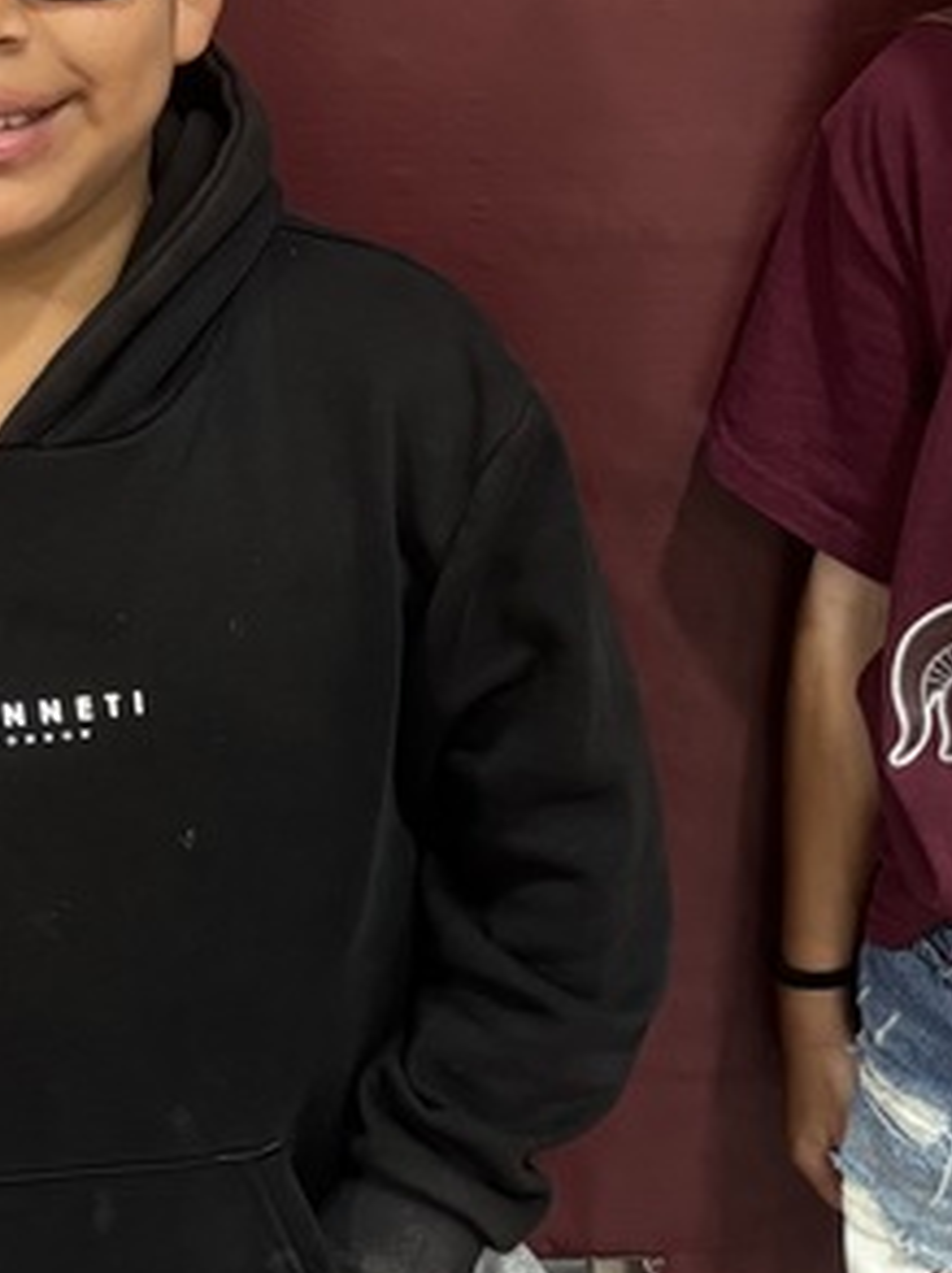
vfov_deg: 21.5
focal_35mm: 91
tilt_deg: -27.0
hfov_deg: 16.1
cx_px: 678
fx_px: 3344
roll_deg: +0.4
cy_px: 782
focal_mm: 5.96
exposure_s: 1/60
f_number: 1.6
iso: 200
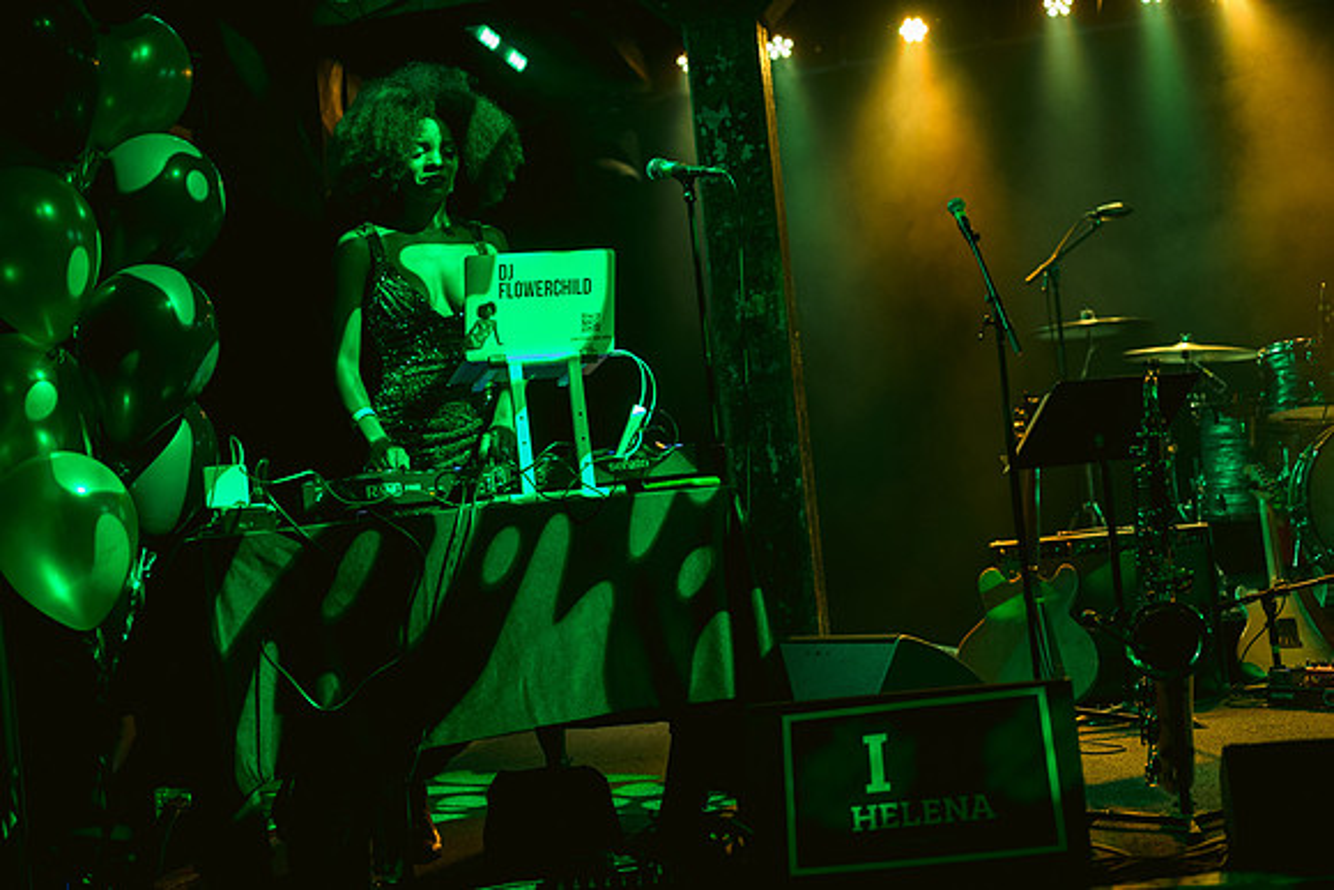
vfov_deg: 27.0
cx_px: 667
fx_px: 1853
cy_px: 445
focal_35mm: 50
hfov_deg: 39.6
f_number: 2
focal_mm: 50
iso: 1000
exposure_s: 1/100
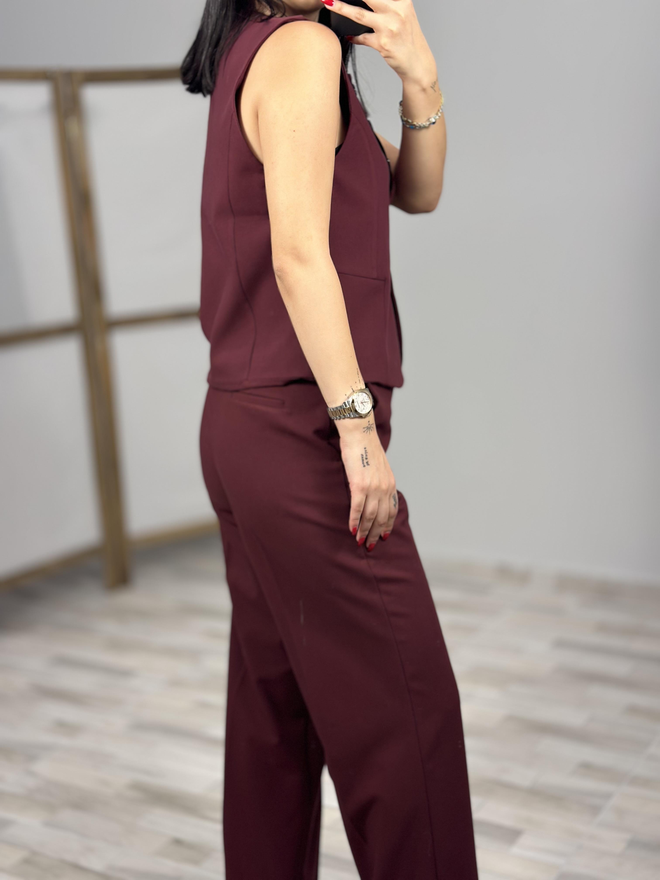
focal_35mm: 48
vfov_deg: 39.7
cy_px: 440
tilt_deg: -31.4
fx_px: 1220
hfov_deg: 30.3
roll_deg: +2.3
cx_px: 330
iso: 100
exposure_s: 1/100
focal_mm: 6.86
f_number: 1.78
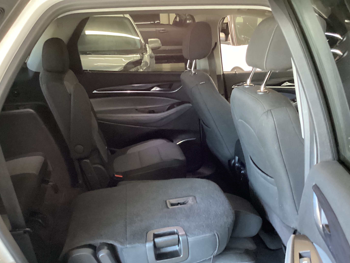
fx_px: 374
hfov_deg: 50.1
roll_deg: +2.9
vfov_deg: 38.6
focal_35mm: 37
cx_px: 179
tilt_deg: -23.7
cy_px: 153
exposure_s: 1/24
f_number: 2.4
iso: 640
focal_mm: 3.3
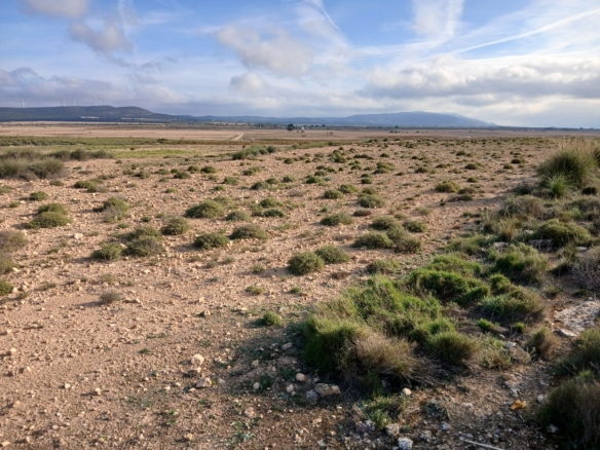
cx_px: 300
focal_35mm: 26
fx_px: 451
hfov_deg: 67.3
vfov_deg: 53.1
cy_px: 225
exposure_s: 1/503
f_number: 1.8
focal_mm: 3.98
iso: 20
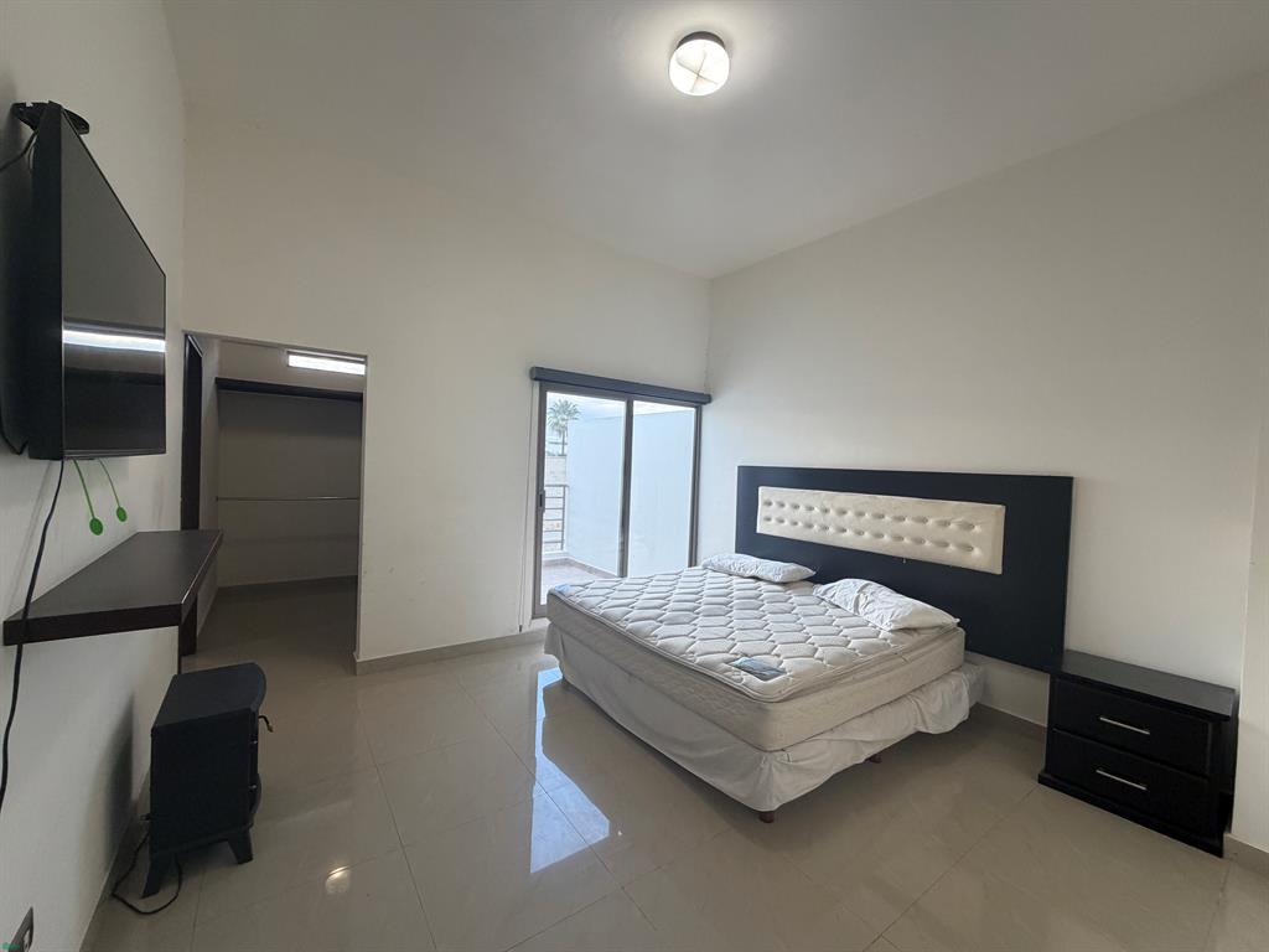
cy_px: 476
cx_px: 634
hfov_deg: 102.1
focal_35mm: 14
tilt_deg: -1.4
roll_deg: -2.2
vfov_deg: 85.7
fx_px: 513
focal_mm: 2.22
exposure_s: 1/120
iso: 250
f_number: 2.2
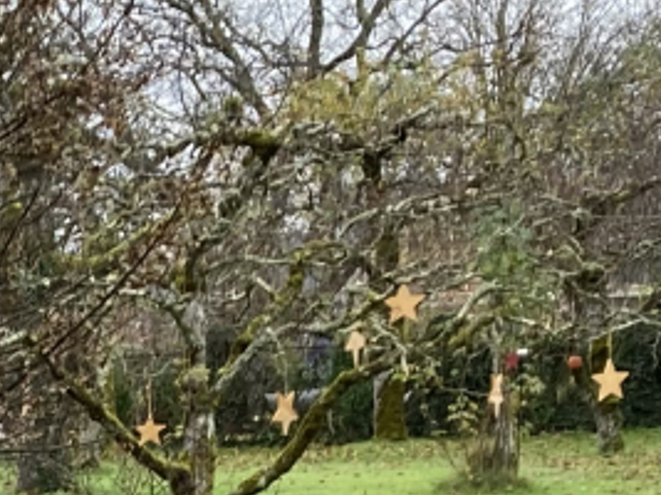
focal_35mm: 168
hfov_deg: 11.0
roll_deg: +1.7
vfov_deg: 8.3
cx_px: -552
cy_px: 1037
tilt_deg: -9.0
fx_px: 3207
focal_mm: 3.99
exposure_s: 1/121
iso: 40
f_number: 1.8
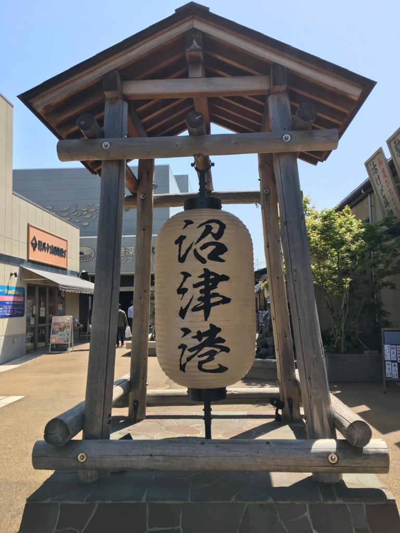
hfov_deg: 48.2
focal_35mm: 29
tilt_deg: +5.0
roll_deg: +1.4
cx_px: 200
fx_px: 447
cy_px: 266
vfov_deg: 61.7
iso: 25
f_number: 2.2
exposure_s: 1/999
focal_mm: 4.15
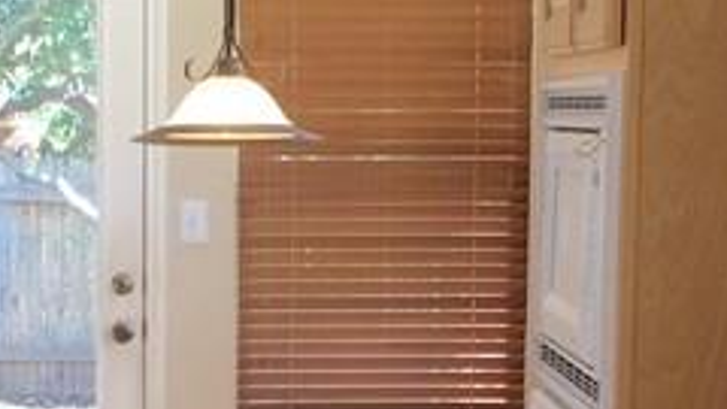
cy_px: 554
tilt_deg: -9.1
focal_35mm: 135
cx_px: 185
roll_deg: -0.3
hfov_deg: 15.8
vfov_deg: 8.8
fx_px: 2602
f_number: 2.2
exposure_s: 1/40
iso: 40
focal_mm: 4.15
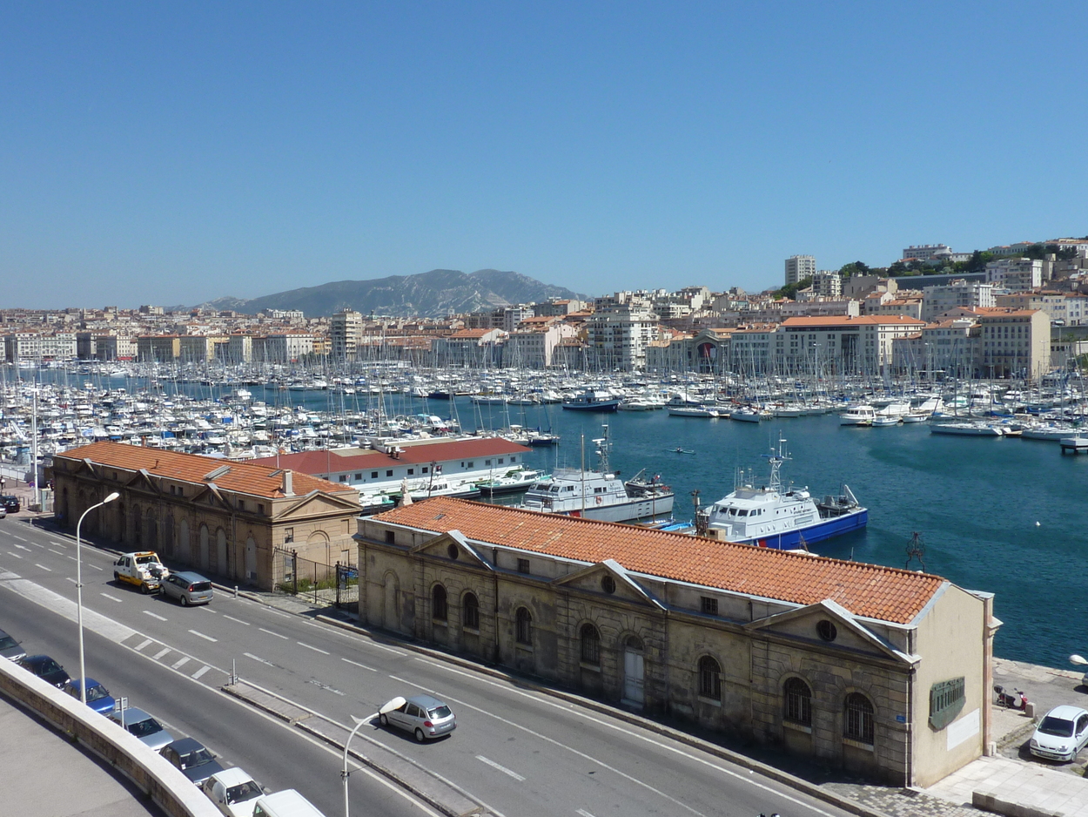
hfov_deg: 56.7
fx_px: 1006
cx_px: 487
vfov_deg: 44.2
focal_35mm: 32
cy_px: 382
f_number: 5.6
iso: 80
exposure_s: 1/500
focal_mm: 4.1
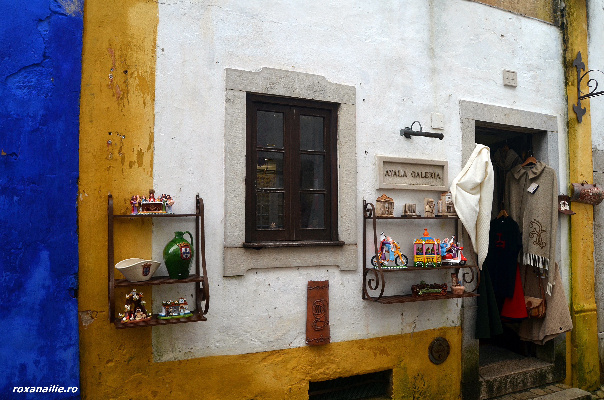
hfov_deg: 67.5
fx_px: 452
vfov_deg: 47.7
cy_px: 200
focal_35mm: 27
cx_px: 302
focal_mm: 18
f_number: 5.6
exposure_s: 1/125
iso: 360
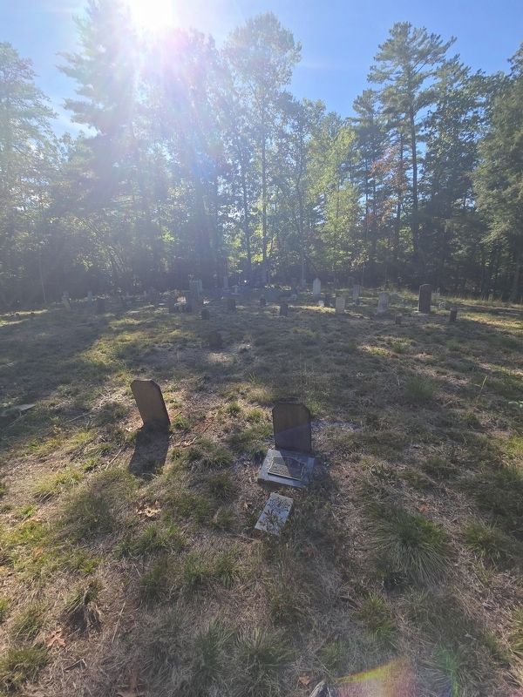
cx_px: 262
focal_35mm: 13
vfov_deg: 106.2
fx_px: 262
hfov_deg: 89.9
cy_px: 348
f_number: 2.2
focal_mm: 2.2
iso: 50
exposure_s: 1/1571
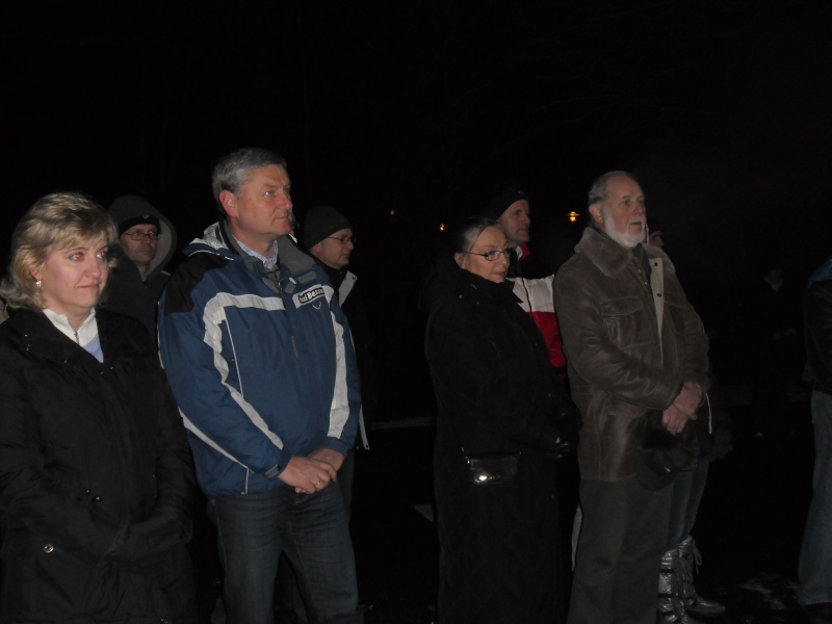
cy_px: 312
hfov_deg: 49.0
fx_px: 913
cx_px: 416
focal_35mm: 38
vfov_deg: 37.7
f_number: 3.9
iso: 400
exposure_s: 1/60
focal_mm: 6.9
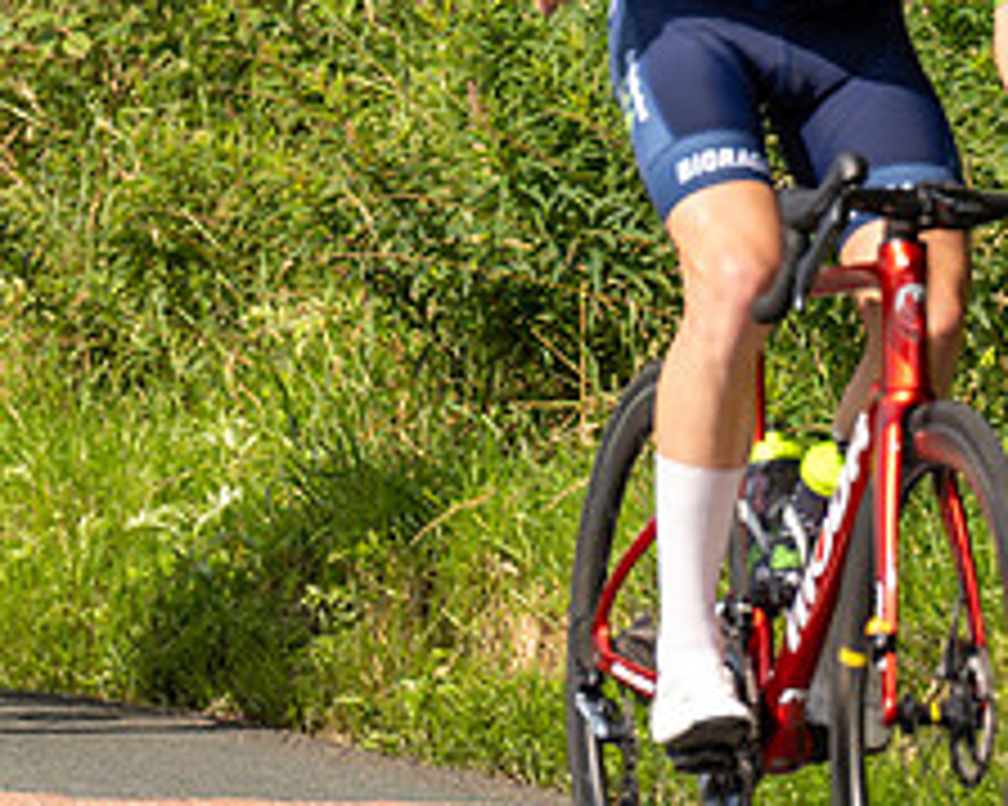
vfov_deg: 2.5
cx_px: -82
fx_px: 18637
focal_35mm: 625
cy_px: -299
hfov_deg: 3.1
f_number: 4.5
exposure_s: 1/800
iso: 100
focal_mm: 188
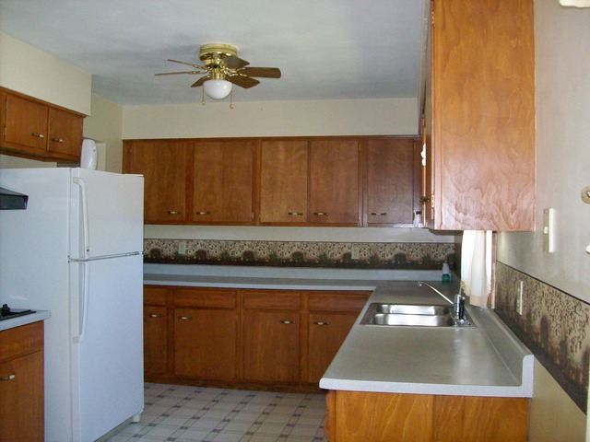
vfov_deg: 39.7
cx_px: 295
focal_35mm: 36
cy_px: 221
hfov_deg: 51.4
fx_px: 614
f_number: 2.7
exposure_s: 1/64
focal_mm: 6
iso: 200
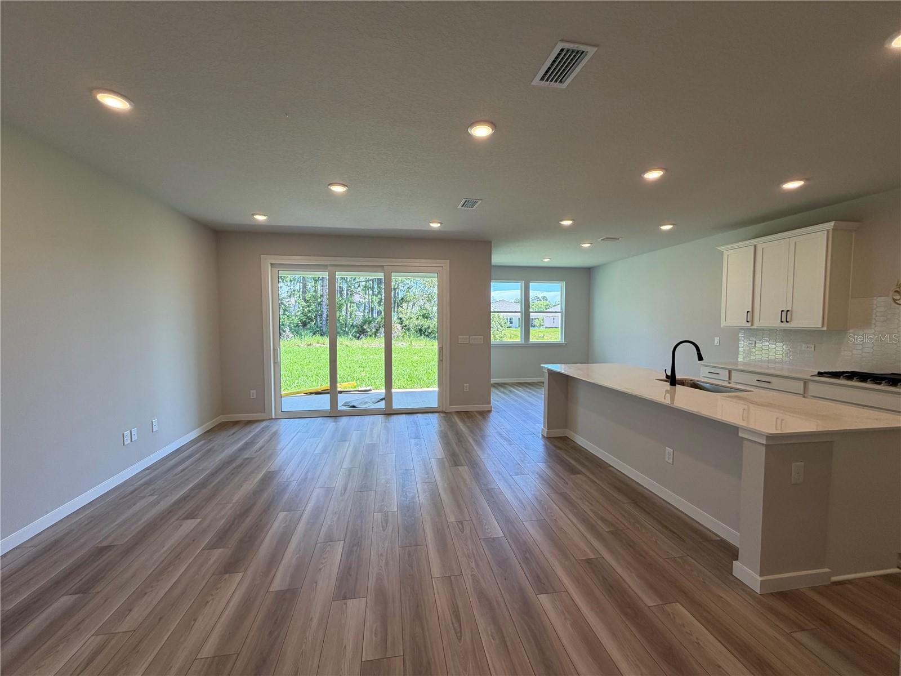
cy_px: 338
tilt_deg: -2.1
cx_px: 450
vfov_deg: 85.7
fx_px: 364
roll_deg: +0.0
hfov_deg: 102.1
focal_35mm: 14
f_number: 2.2
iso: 80
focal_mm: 2.22
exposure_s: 1/120
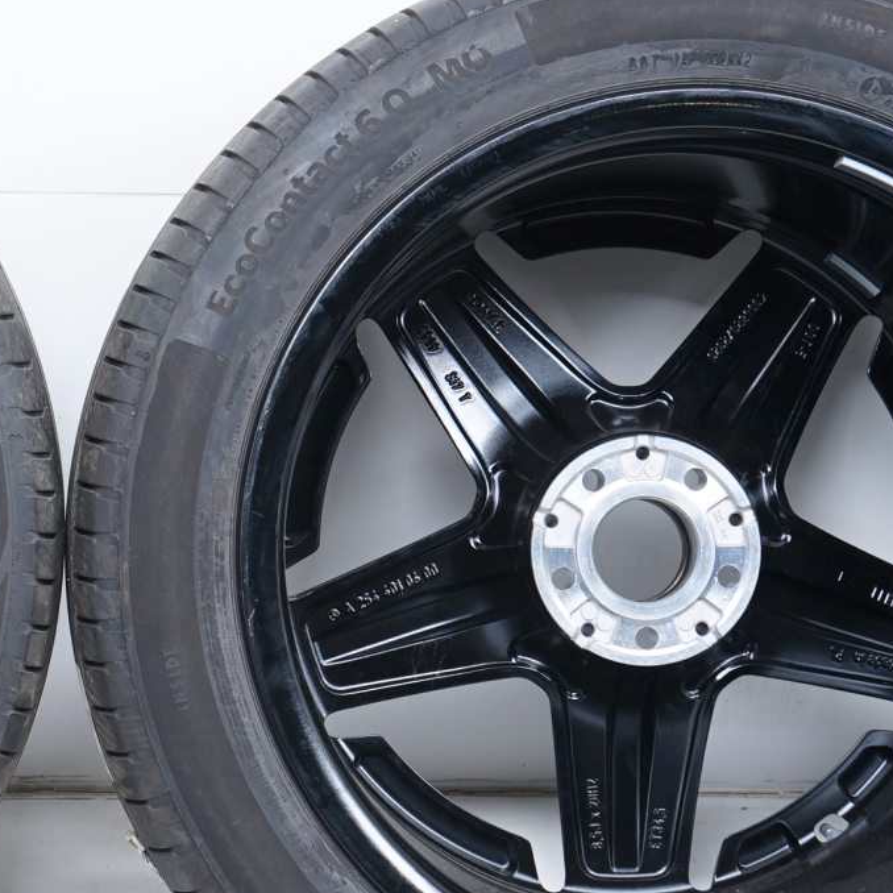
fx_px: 2598
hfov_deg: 19.1
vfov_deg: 19.5
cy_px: 448
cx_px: 65
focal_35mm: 89
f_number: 5.6
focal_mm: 37
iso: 250
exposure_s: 1/125
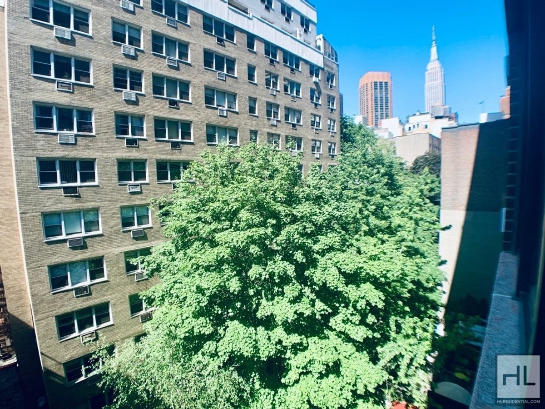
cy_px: 204
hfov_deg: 67.3
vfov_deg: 53.1
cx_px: 272
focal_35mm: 26
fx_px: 409
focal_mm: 4.25
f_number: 1.8
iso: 25
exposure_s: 1/842
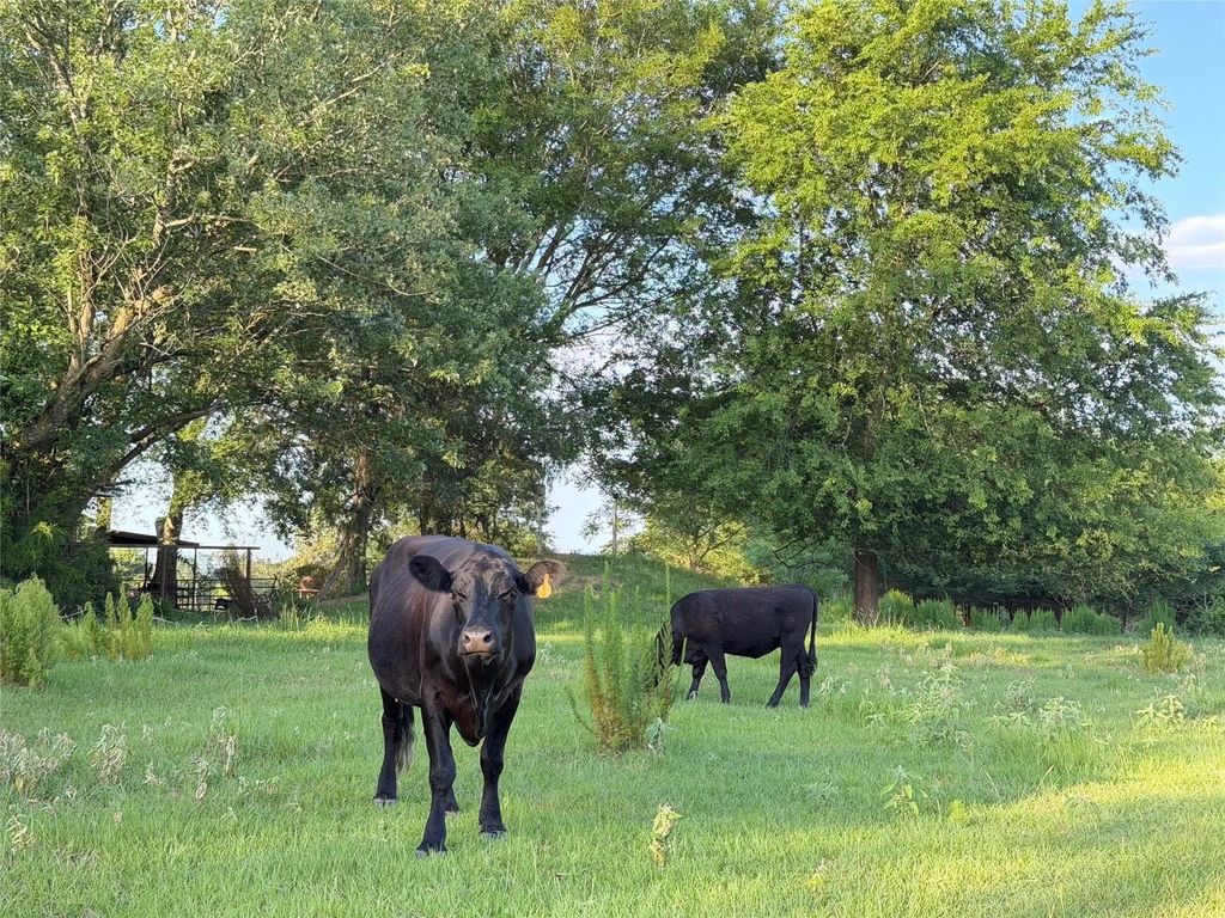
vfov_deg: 30.3
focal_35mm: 48
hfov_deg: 39.7
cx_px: 612
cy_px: 459
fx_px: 1699
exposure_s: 1/174
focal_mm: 6.76
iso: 64
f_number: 1.78
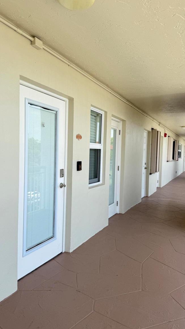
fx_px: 235
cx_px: 87
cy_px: 164
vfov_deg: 69.9
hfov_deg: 42.9
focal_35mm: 27
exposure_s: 1/967
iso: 80
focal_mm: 6.76
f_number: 1.78
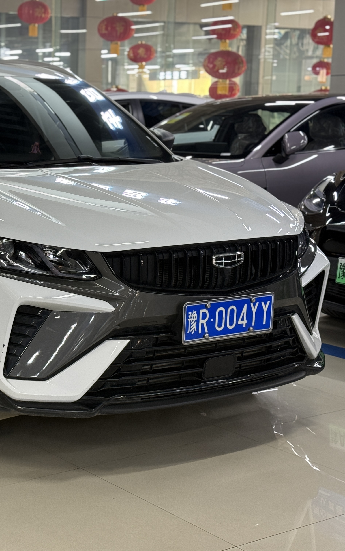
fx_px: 1023
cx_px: 11
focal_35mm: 68
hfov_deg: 18.7
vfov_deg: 30.2
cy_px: 276
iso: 80
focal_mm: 6.76
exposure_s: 1/50
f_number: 1.78
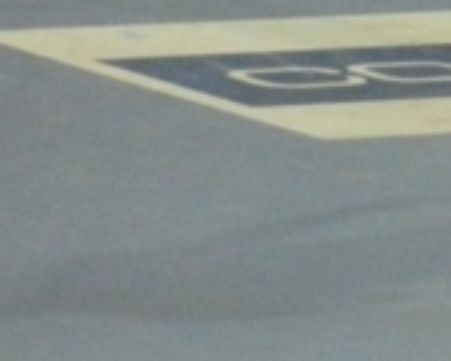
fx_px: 11573
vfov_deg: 1.8
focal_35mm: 866
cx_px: 1164
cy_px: 415
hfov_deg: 2.2
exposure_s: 1/30
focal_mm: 25.7
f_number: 5.1
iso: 800
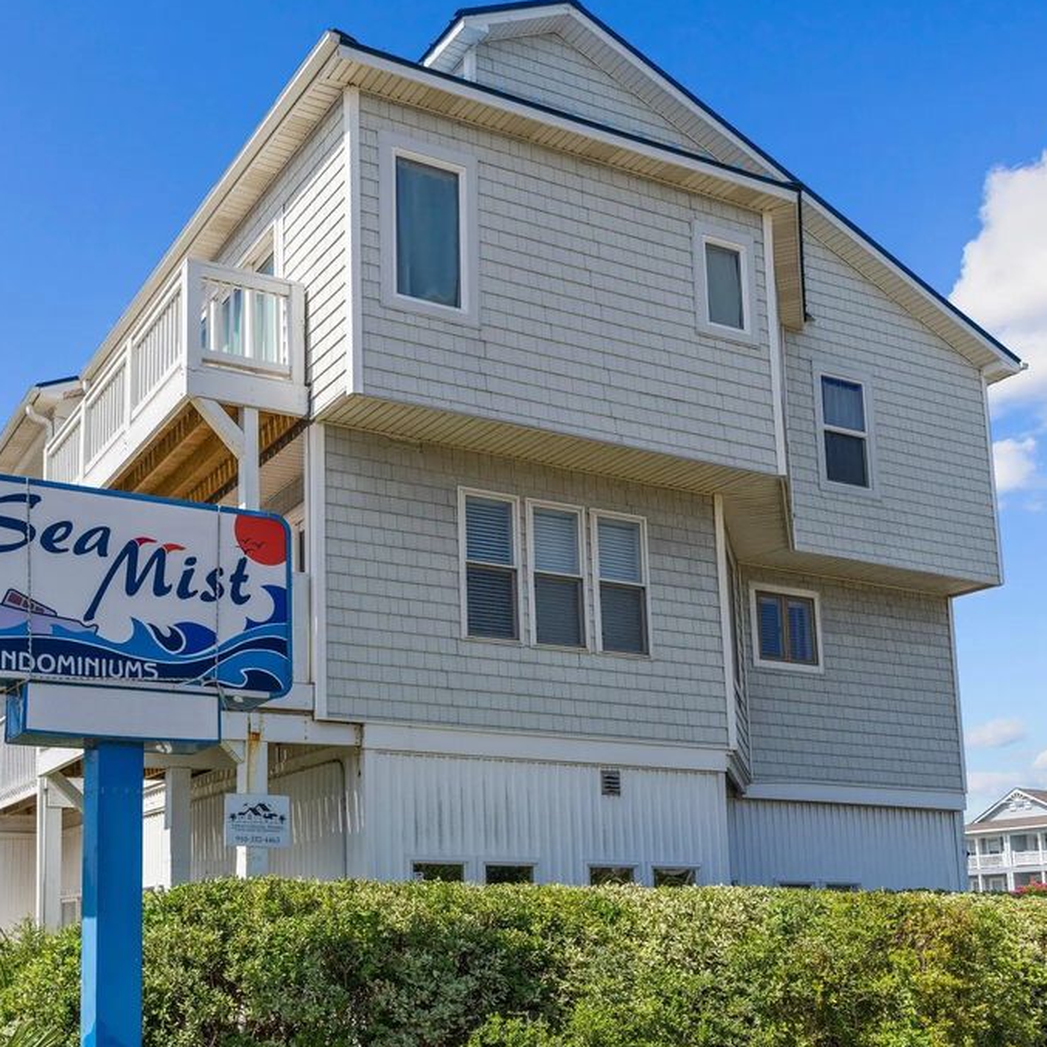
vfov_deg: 46.0
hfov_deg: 46.0
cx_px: 466
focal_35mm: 36
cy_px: 524
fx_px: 1232
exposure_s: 1/2000
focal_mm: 28
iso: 250
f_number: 6.3
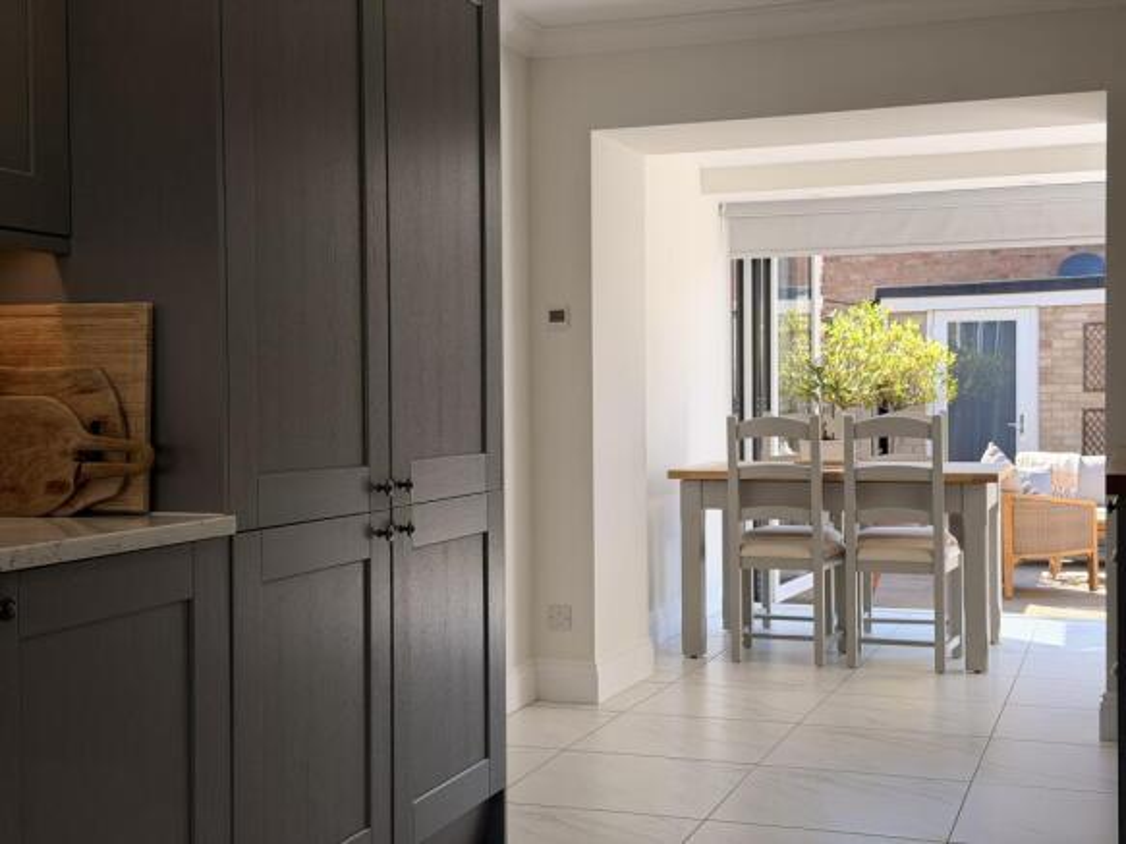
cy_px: 422
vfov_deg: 30.3
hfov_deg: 39.7
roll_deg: +0.4
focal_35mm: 48
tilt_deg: -1.2
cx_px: 563
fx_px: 1561
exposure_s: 1/687
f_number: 1.78
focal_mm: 6.76
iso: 64
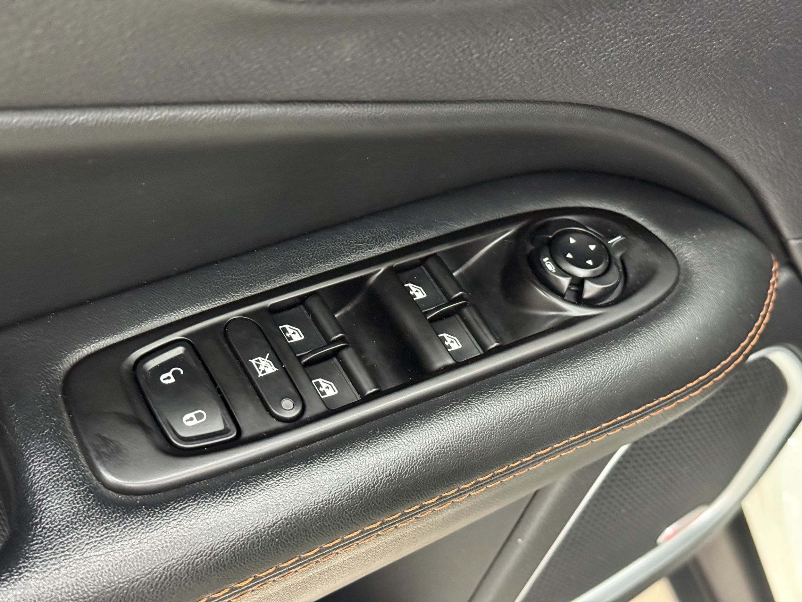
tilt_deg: -52.4
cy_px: 301
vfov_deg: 30.3
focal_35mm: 48
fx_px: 1112
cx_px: 401
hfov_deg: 39.7
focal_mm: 6.76
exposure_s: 1/30
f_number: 1.78
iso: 640
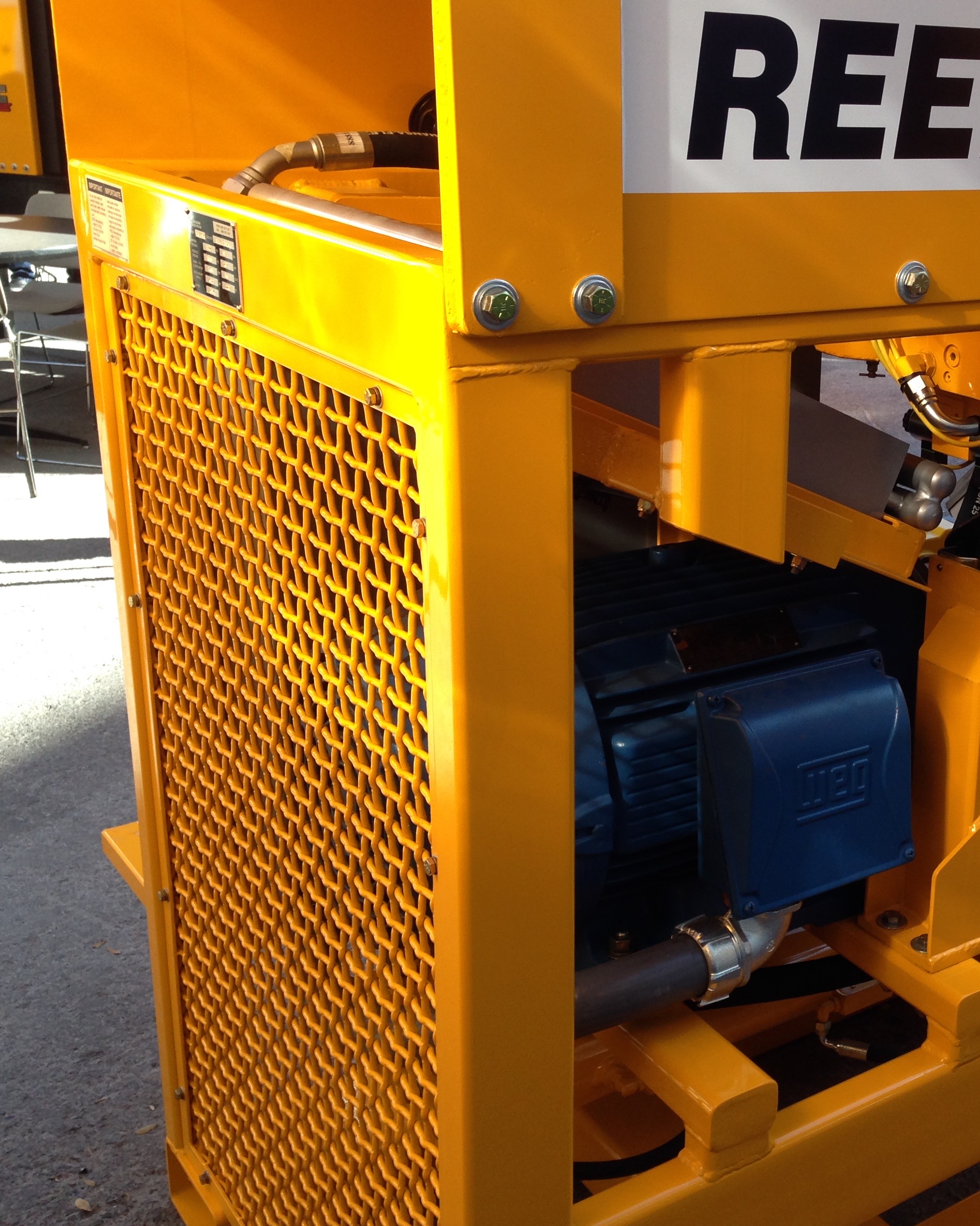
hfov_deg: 31.5
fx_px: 1668
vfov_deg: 40.3
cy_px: 604
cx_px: 850
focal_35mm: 46
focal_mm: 4.12
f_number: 2.4
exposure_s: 1/229
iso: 50
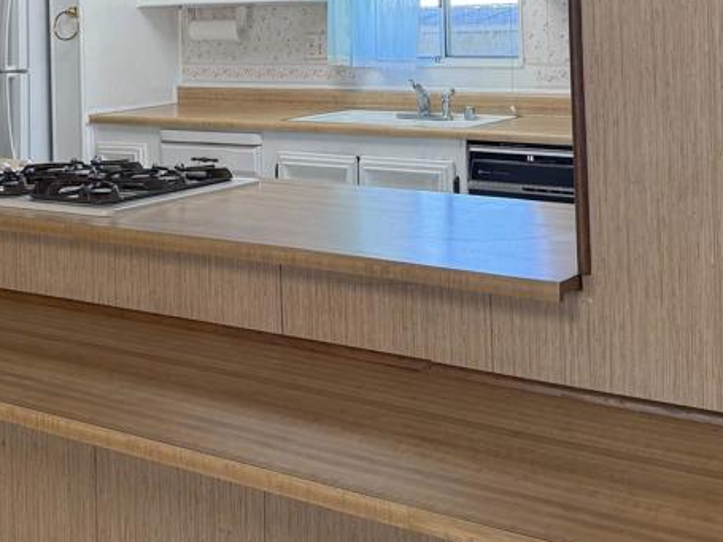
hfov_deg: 35.3
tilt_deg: +0.2
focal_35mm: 54
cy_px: 16
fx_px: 1128
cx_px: 264
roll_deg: +1.6
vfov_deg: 25.8
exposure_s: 1/127
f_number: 1.78
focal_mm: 6.76
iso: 200
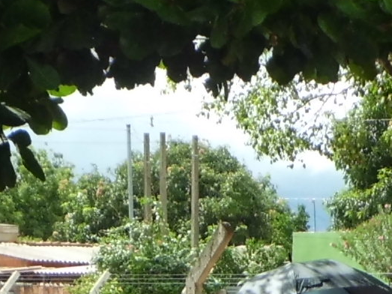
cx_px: 369
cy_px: 757
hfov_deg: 7.8
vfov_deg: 5.6
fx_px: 2864
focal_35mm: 253
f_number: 3.4
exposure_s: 1/640
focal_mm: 8.3
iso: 100
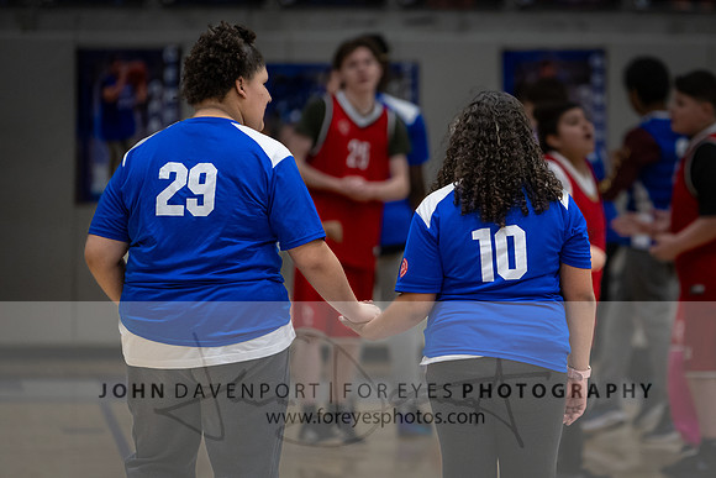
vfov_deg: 4.9
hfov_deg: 7.3
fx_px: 5578
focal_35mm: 280
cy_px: 221
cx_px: 502
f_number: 2.8
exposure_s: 1/640
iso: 3600
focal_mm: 200
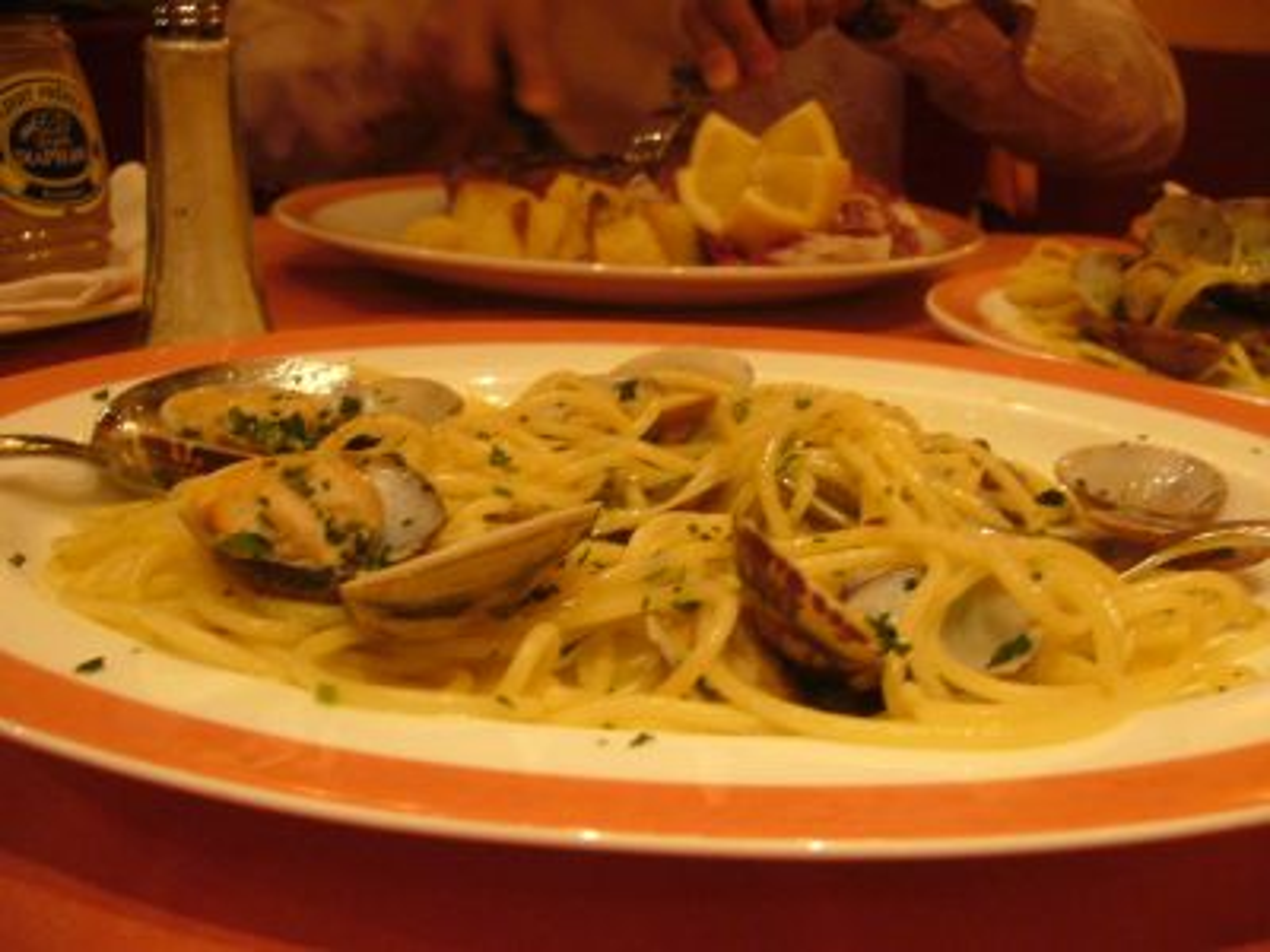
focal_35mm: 35
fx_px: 1284
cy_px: 476
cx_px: 635
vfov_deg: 40.7
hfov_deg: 52.6
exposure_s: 1/8
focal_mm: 5.8
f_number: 2.8
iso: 200
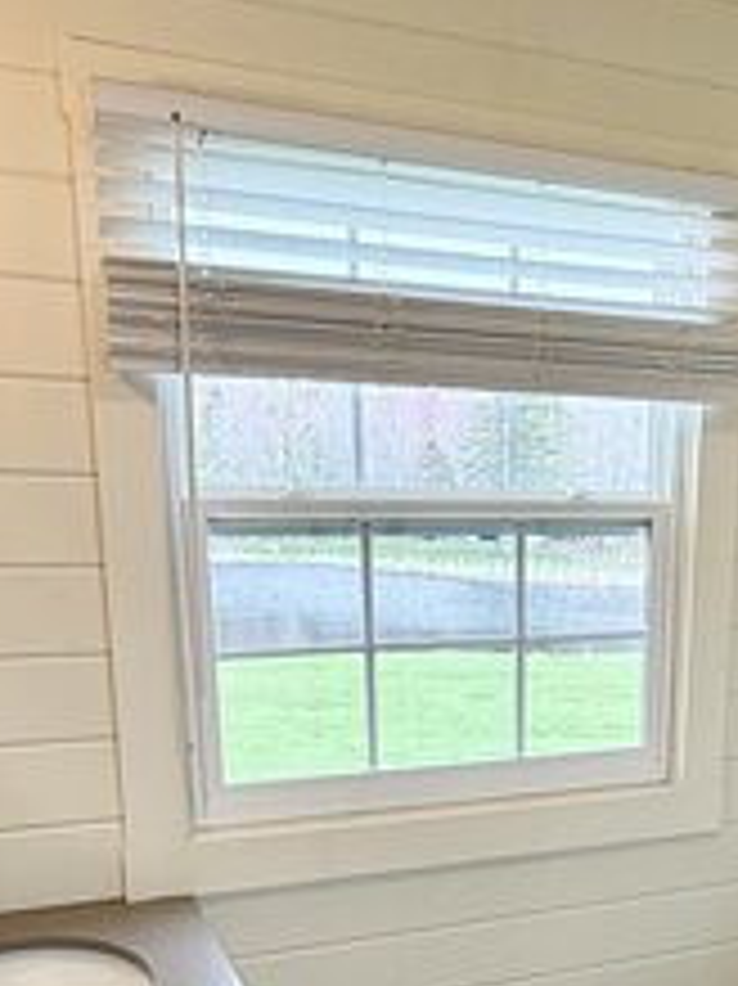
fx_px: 1167
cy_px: 815
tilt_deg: -14.8
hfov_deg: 34.5
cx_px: 531
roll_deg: -1.3
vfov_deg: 43.3
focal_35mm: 41
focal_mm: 2.22
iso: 160
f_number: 2.2
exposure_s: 1/120
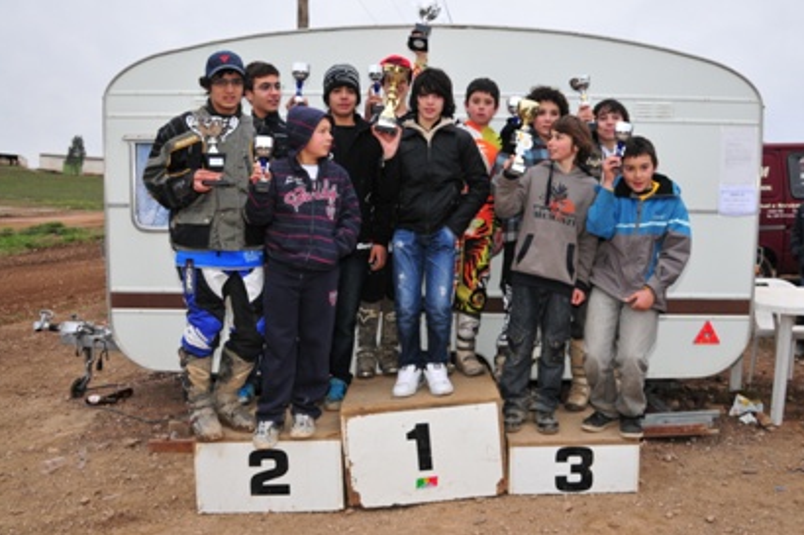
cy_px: 254
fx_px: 771
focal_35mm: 35
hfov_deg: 55.0
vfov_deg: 38.3
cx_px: 431
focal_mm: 21
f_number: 5.6
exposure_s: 1/60
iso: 400
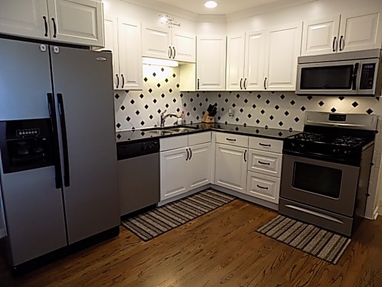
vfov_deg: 58.9
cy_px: 144
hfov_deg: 73.9
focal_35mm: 23
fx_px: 254
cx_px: 191
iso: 200
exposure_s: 1/30
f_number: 3.1
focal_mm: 4
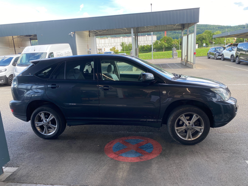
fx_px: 186
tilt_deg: -12.0
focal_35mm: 26
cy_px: 93
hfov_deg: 67.3
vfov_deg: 53.1
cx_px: 124
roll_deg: +3.0
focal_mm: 4.25
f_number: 1.8
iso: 32
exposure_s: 1/222
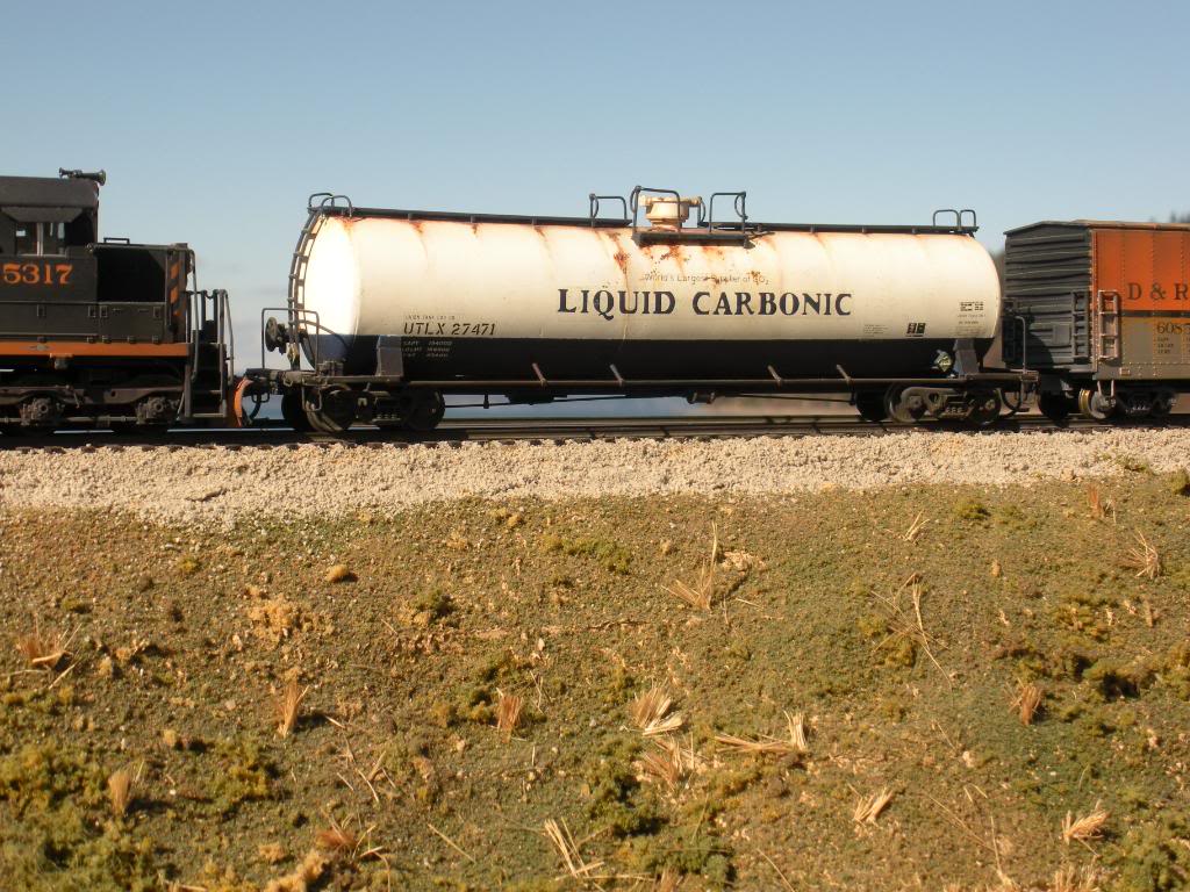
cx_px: 595
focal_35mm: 64
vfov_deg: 22.9
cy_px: 446
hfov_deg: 30.3
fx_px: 2200
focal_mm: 11.2
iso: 64
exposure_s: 1/435
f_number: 4.6
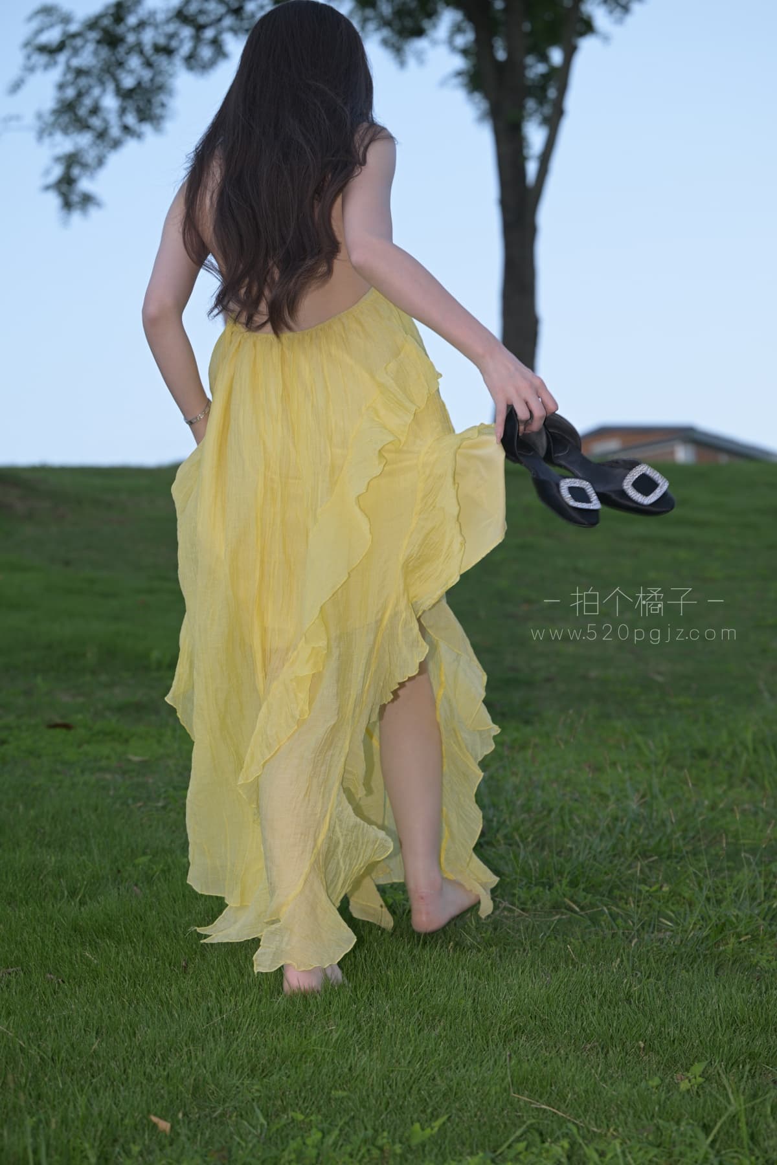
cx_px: 388
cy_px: 582
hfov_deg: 16.9
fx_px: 2622
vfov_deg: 25.1
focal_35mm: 81
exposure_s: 1/200
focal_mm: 81
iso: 200
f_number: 4.5
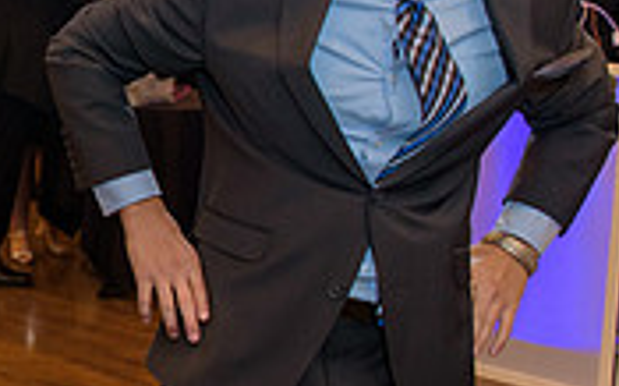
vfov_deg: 16.0
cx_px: -269
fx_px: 1365
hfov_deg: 21.9
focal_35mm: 81
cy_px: 136
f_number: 3.2
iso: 1600
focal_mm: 24
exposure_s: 1/125
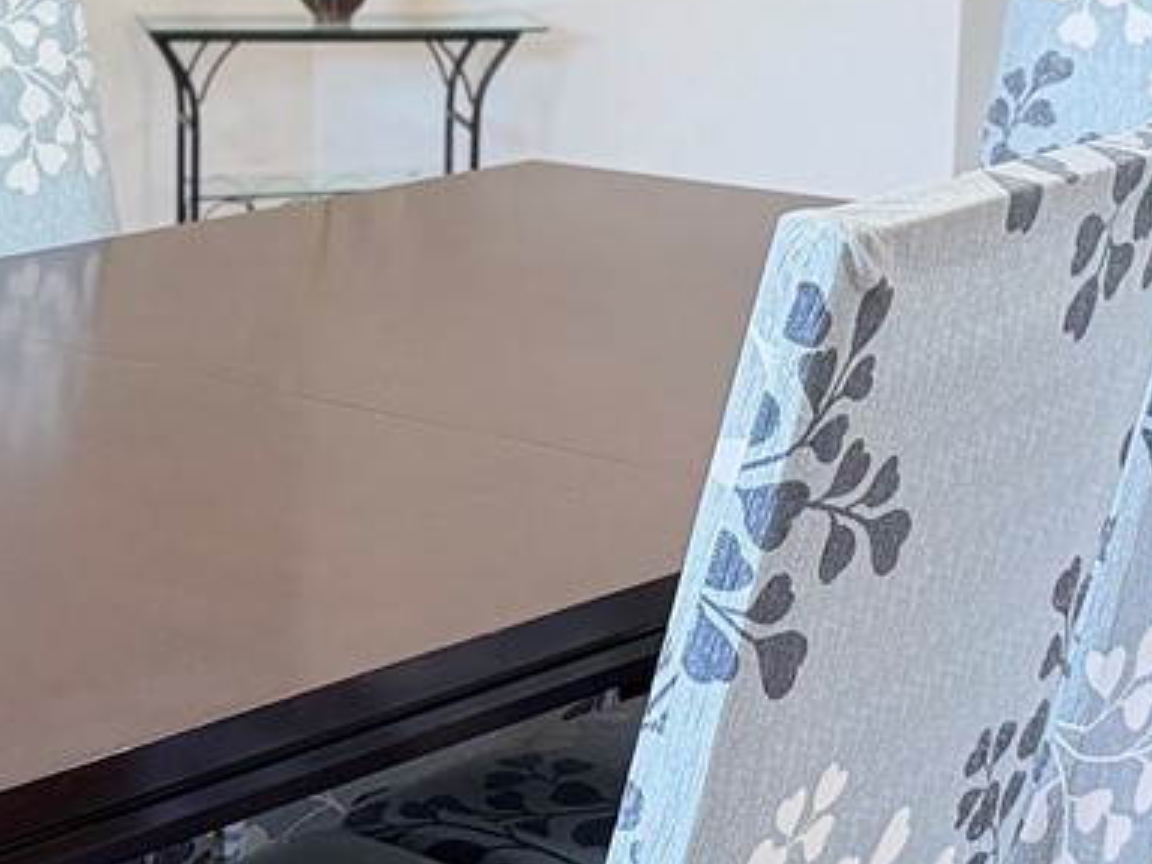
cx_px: -9
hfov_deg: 19.1
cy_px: 195
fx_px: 3328
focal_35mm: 100
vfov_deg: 14.7
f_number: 1.78
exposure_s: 1/120
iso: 250
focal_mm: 6.76
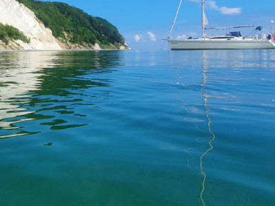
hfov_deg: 52.2
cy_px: 55
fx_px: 246
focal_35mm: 31
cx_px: 34
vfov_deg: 44.2
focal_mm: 1.8
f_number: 2.2
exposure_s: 1/1332
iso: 50
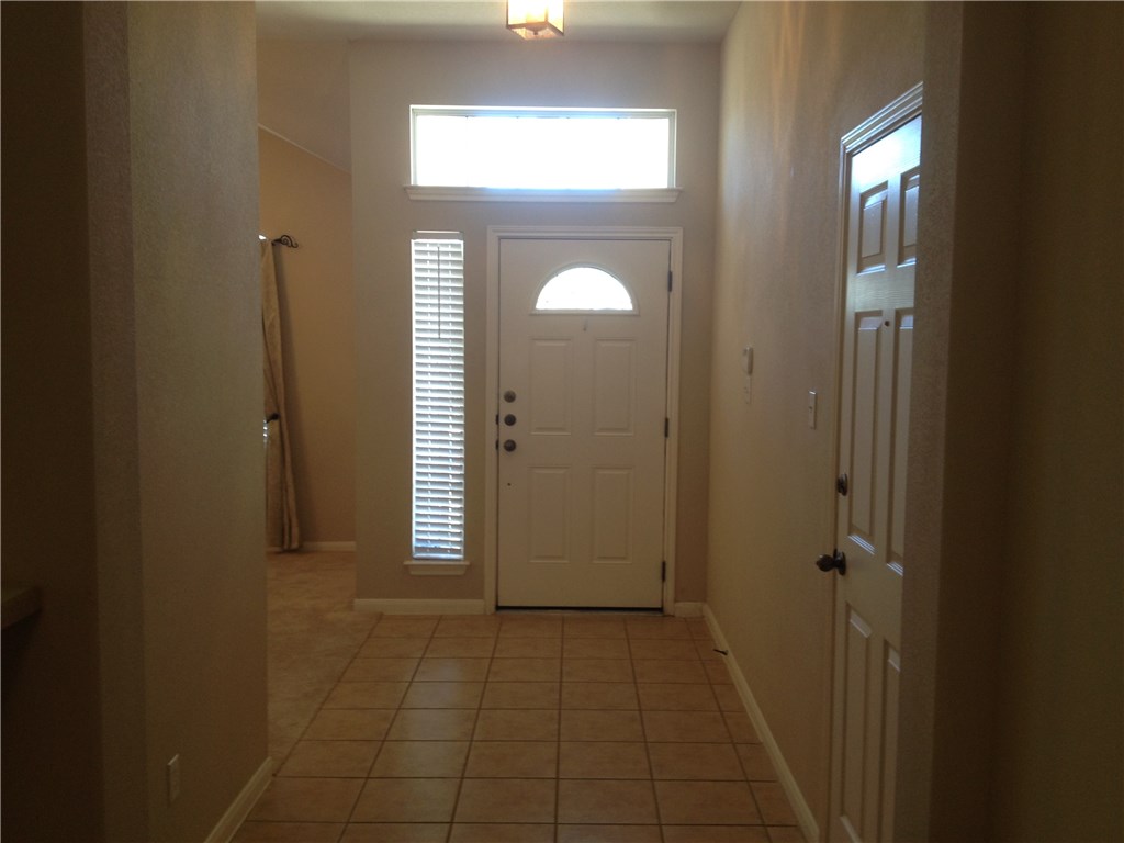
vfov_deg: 40.7
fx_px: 1136
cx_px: 562
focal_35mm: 35
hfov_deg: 52.6
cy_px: 422
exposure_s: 1/30
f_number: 2.4
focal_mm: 4.28
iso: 50
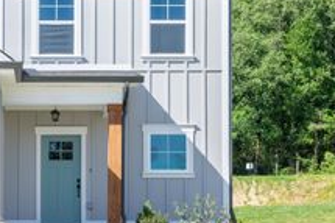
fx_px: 810
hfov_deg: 22.2
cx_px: -22
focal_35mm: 87
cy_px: 41
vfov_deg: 15.5
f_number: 5.6
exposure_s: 1/400
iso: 100
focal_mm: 25
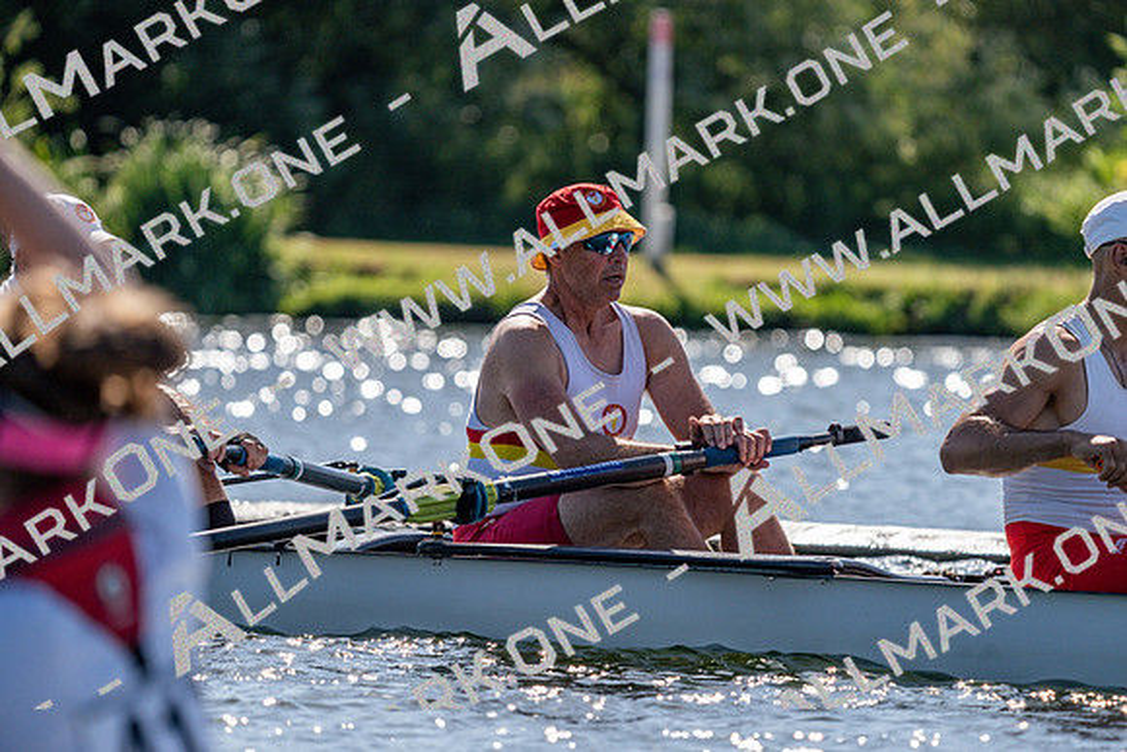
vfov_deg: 4.0
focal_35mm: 344
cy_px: 376
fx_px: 10771
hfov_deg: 6.0
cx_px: 564
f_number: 6.3
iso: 320
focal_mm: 344
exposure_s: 1/2000
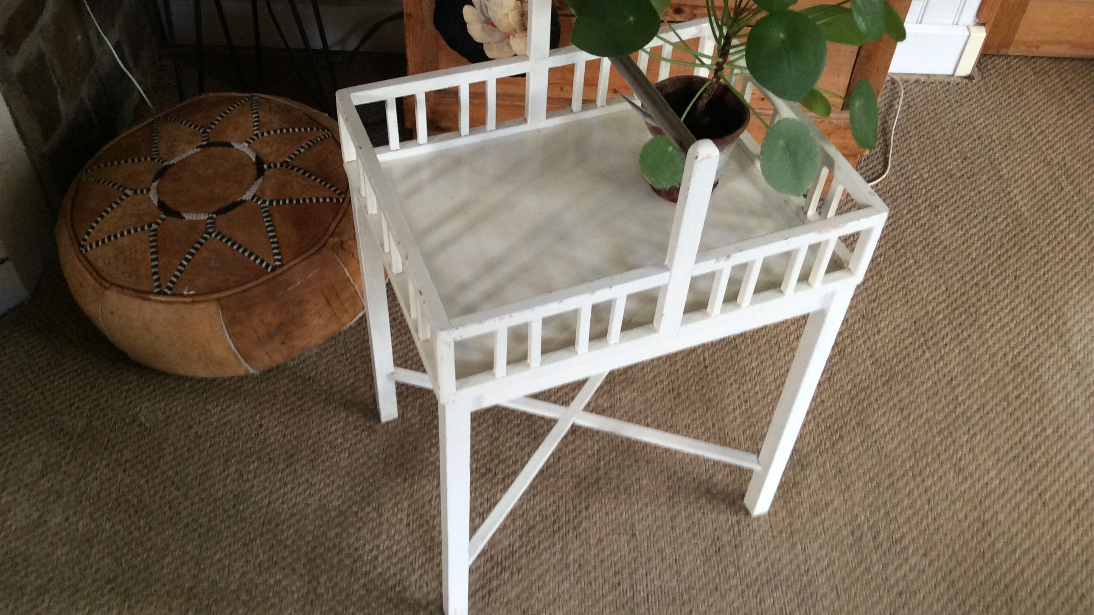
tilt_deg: -46.5
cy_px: 255
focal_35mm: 35
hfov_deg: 56.6
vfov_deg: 33.6
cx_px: 544
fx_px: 1015
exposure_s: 1/25
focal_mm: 3.3
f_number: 2.4
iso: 100
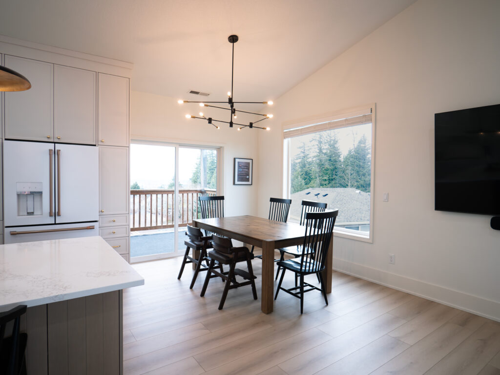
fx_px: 274
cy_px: 188
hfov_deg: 84.7
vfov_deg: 68.7
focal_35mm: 19
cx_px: 250
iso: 400
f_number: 2.5
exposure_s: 1/125
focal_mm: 9
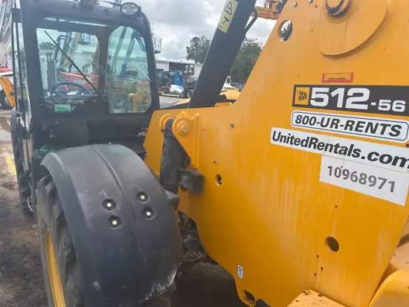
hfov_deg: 67.3
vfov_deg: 53.1
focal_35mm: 26
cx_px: 204
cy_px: 154
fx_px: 307
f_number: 1.6
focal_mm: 5.1
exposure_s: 1/1458
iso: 50
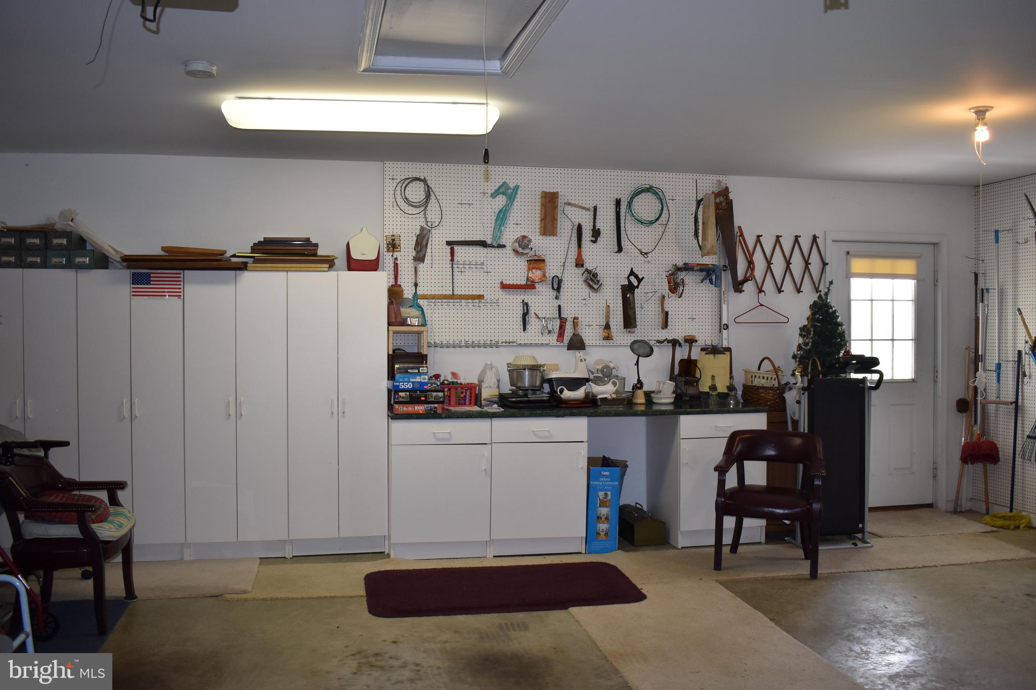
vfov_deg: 41.7
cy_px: 345
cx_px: 518
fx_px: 906
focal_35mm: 32
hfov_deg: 59.5
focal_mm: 21
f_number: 3.8
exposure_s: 1/60
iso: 280
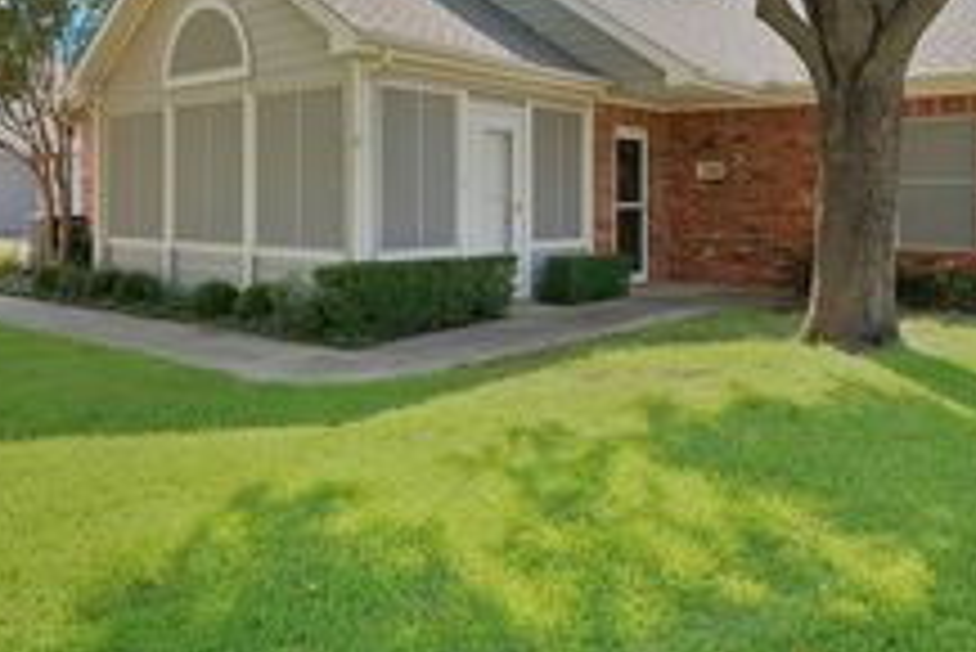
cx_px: 477
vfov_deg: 42.7
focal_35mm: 30
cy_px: 184
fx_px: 814
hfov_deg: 61.9
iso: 640
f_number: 9
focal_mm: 13
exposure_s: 1/160
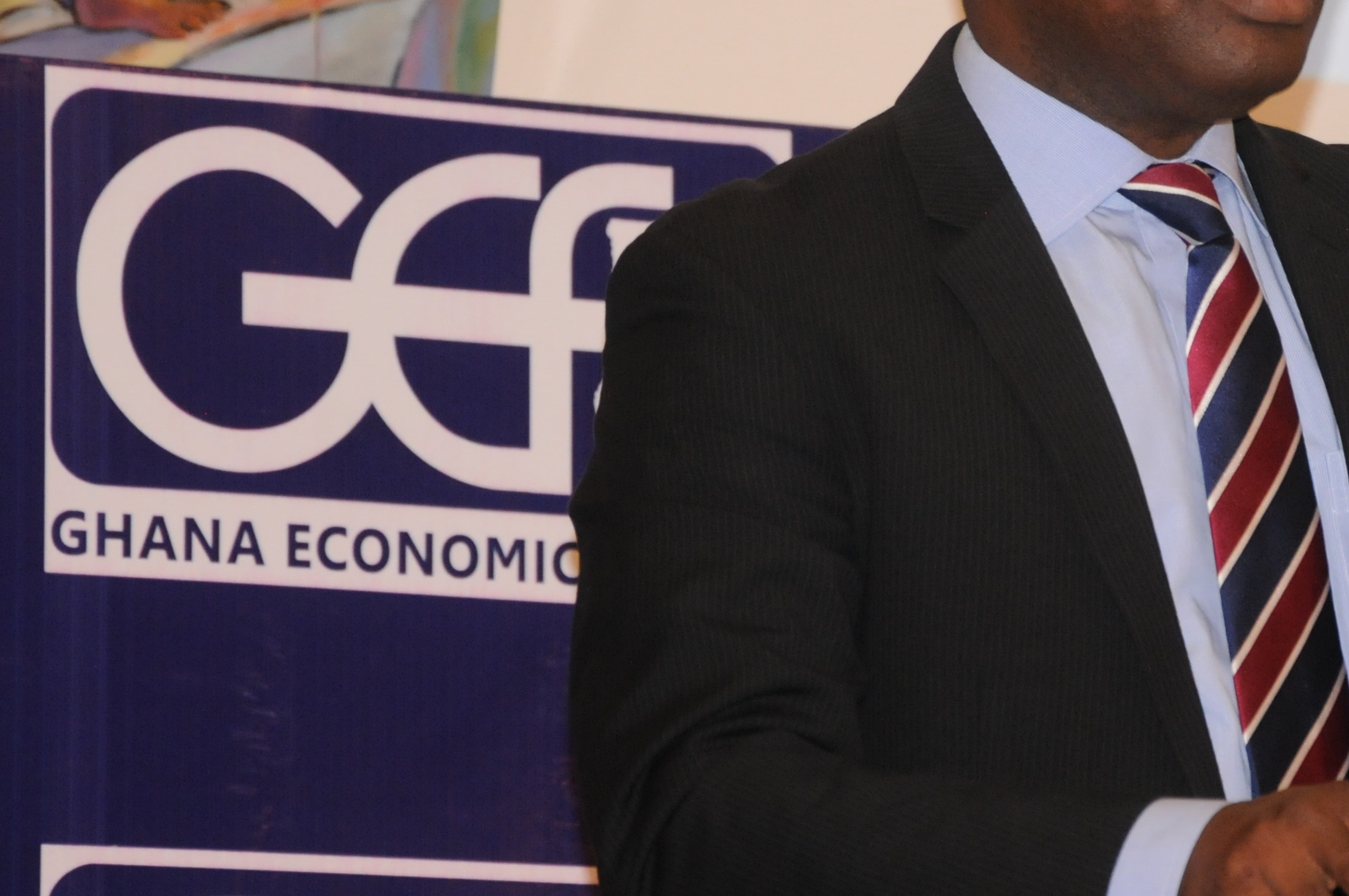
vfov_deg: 4.3
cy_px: 232
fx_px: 11903
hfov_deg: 6.5
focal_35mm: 318
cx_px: 1094
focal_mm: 105
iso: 1000
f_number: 5.6
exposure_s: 1/30
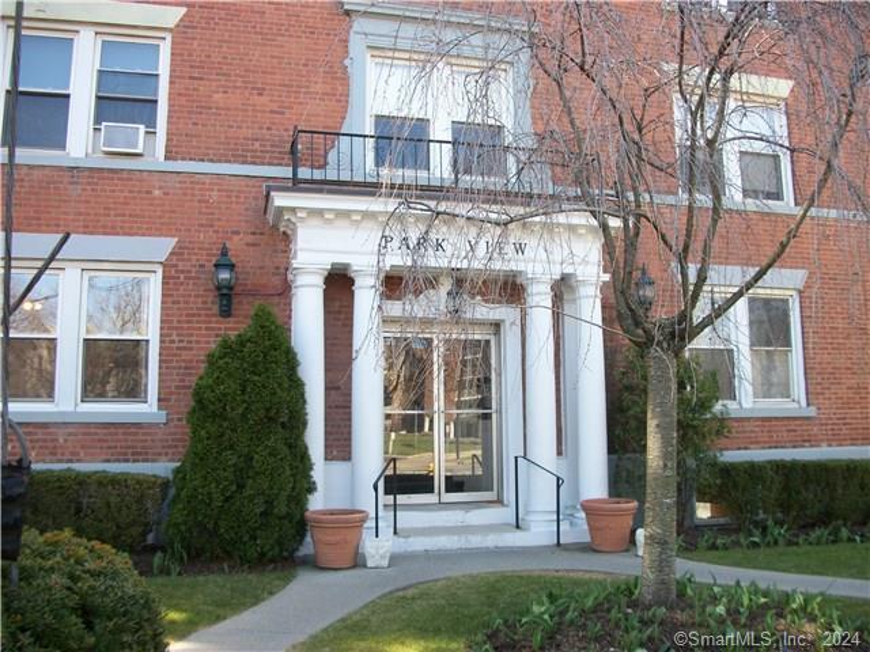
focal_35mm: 32
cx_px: 435
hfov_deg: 56.8
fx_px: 804
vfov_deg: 44.2
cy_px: 326
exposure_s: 1/160
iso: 80
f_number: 2.9
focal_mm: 5.7
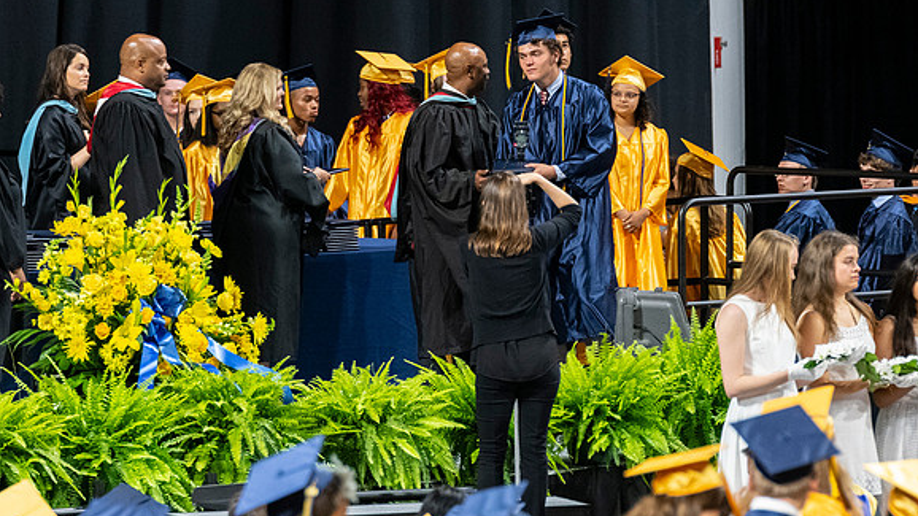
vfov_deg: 3.4
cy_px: 217
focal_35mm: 356
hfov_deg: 6.1
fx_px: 8665
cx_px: 574
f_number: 4
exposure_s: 1/200
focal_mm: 190
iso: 2000
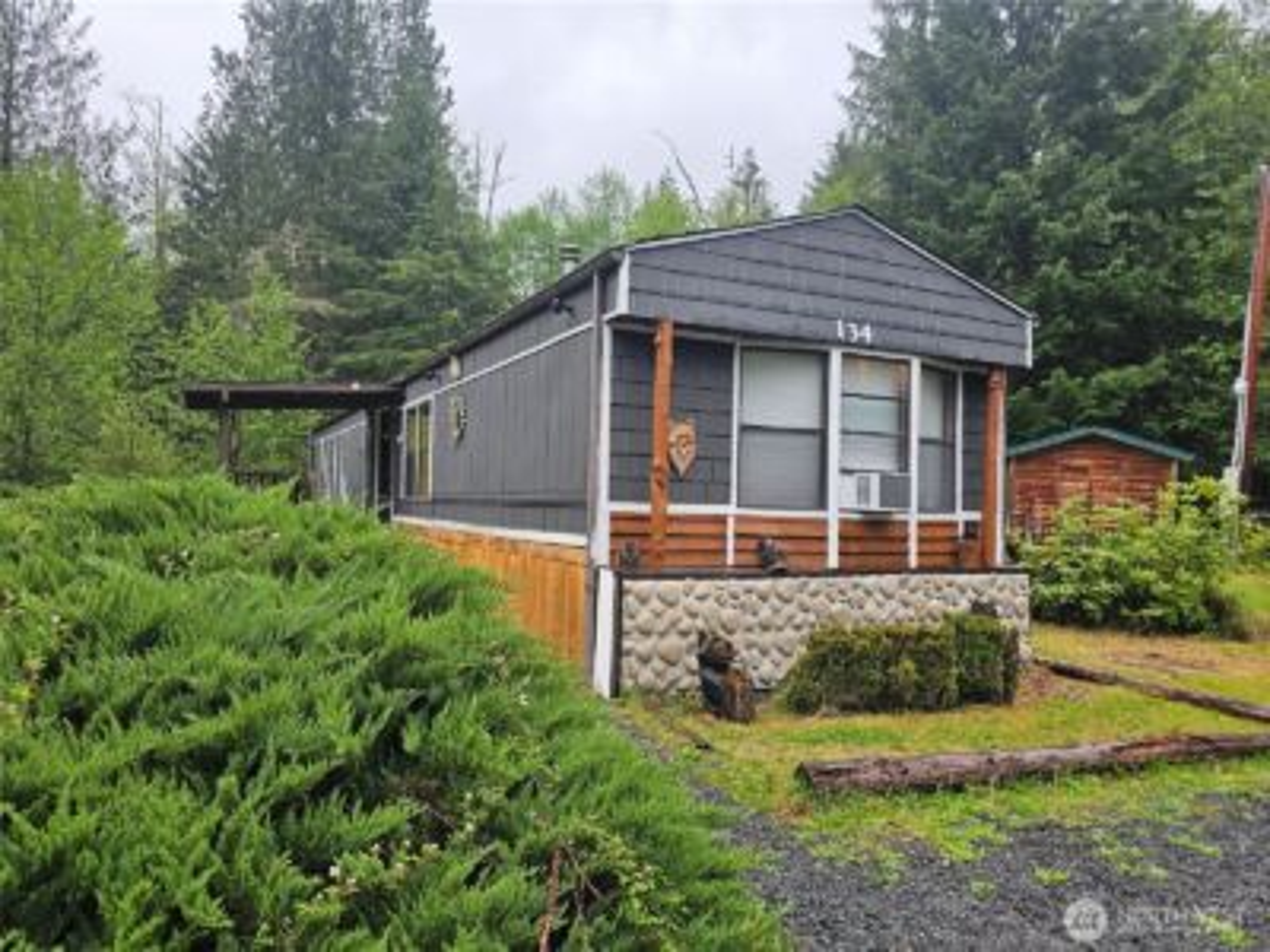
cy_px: 476
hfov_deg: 73.9
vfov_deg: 58.9
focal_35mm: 23
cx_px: 635
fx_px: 844
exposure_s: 1/207
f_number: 1.7
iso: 25
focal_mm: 6.3
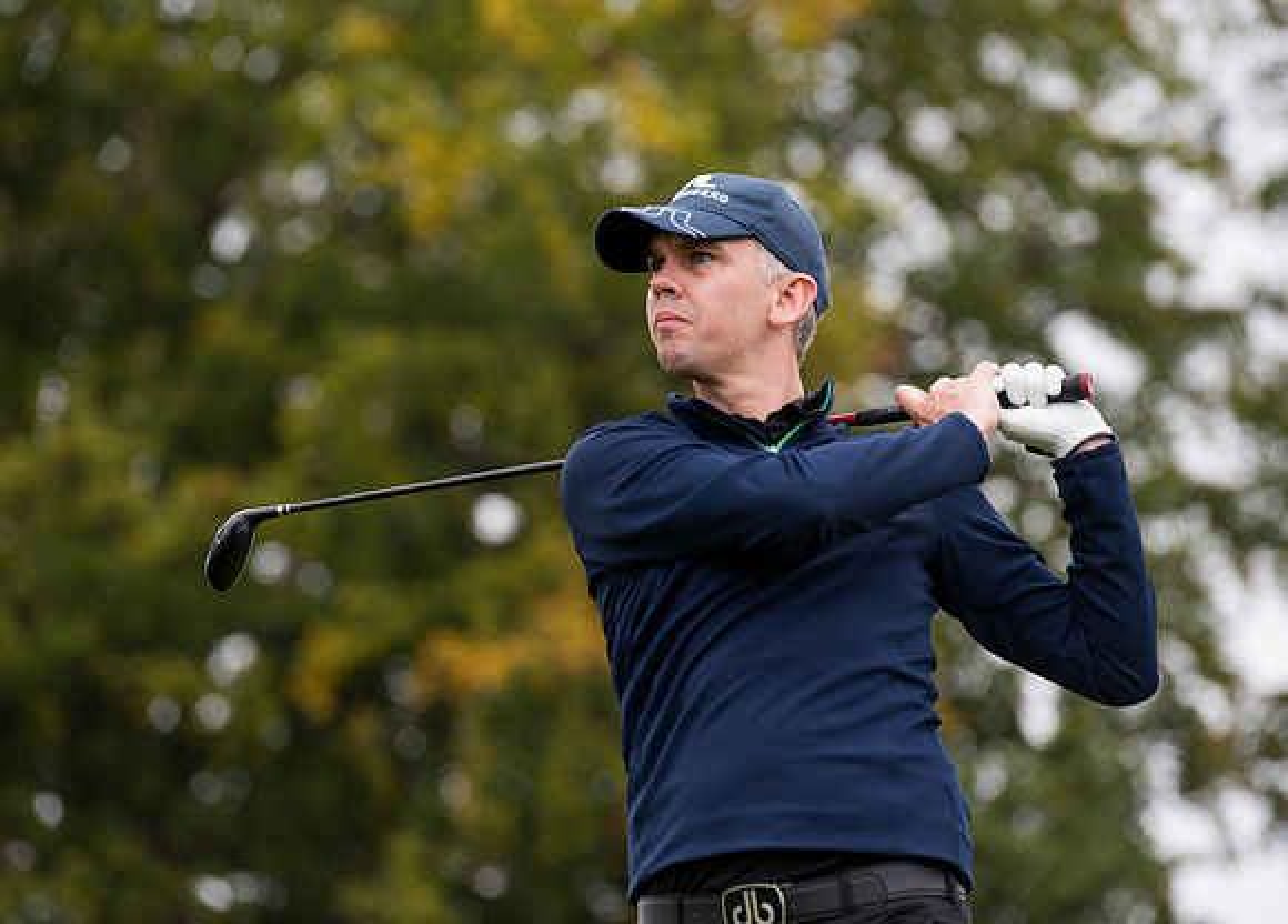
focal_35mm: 234
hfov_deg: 8.6
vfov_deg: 6.2
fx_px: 8557
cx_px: 594
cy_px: 410
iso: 800
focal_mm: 200
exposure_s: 1/1250
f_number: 4
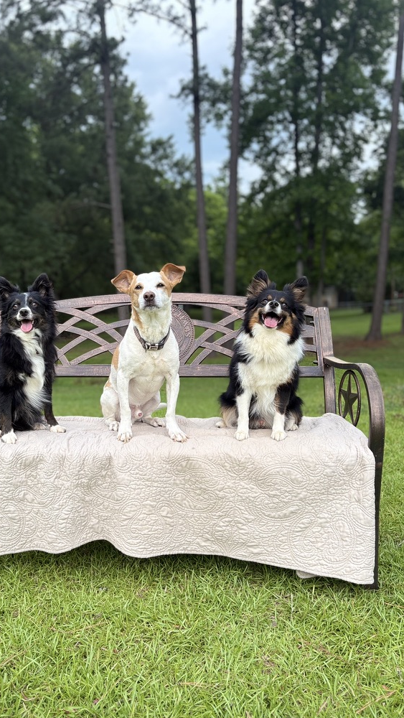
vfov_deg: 66.1
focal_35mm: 29
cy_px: 363
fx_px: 552
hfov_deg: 40.0
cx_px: 162
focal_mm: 5.96
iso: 50
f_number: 1.6
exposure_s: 1/402
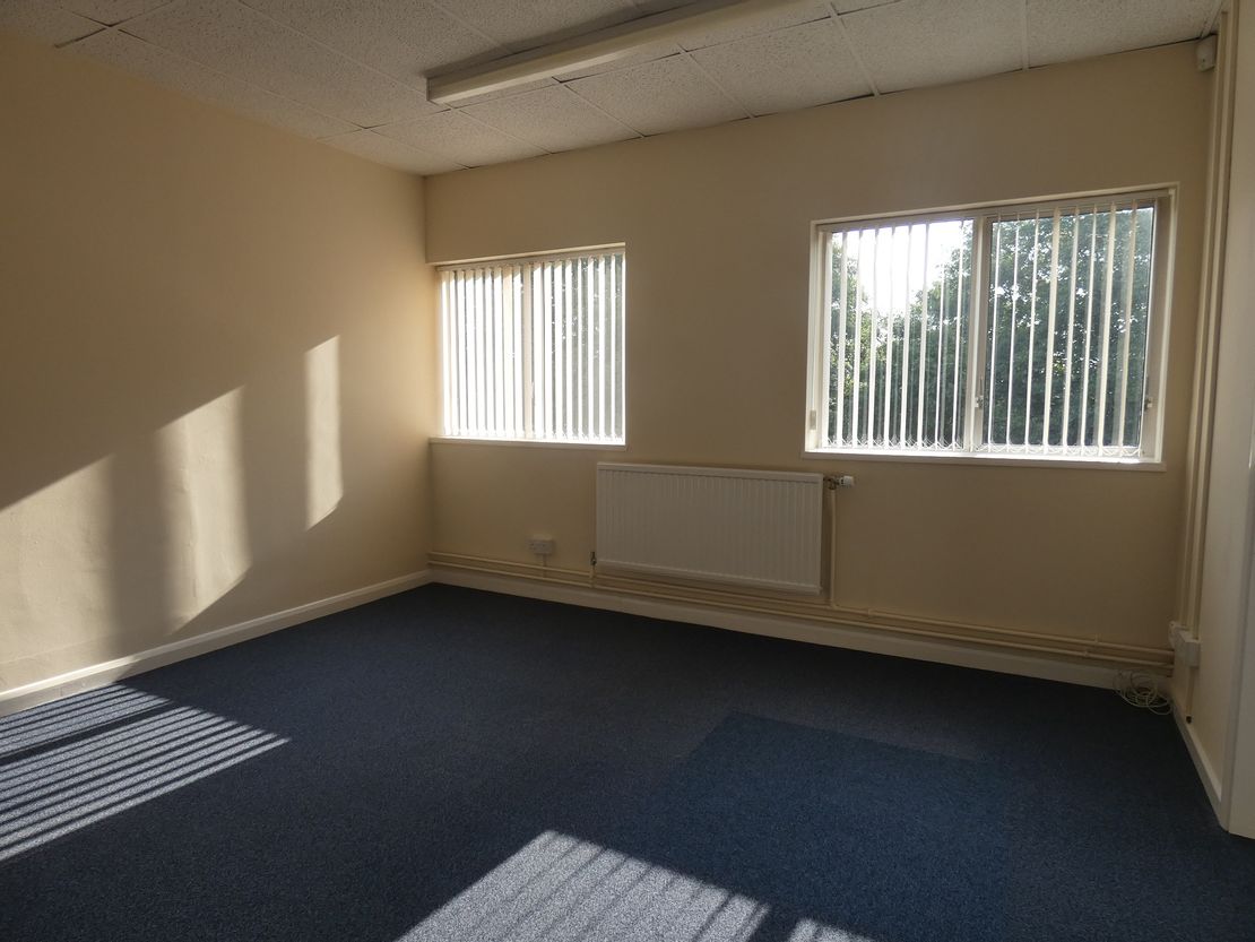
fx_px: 725
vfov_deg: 66.0
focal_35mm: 20
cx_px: 628
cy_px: 471
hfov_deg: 81.7
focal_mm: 3.6
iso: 80
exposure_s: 1/250
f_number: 2.8
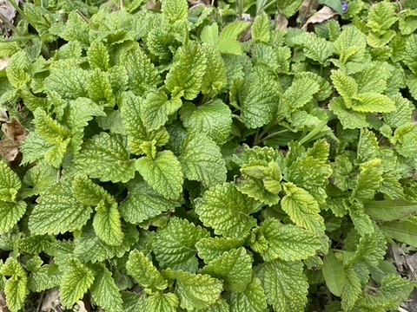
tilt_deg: -57.0
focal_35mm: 26
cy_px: 156
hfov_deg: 67.3
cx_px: 208
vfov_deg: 53.1
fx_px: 313
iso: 32
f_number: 1.8
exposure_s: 1/702
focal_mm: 4.25
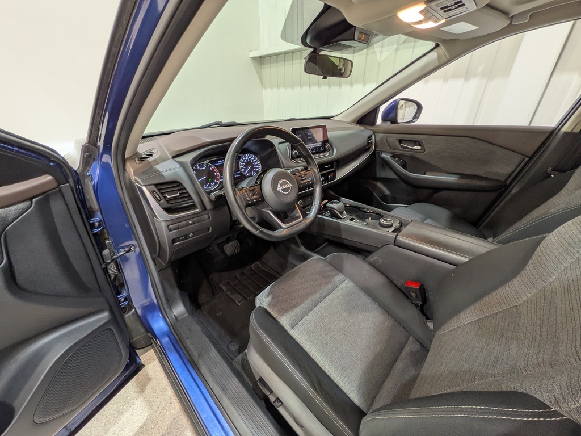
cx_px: 290
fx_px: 235
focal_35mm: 14
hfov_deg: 102.1
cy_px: 218
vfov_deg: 85.7
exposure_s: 1/40
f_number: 2.2
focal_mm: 1.83
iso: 95
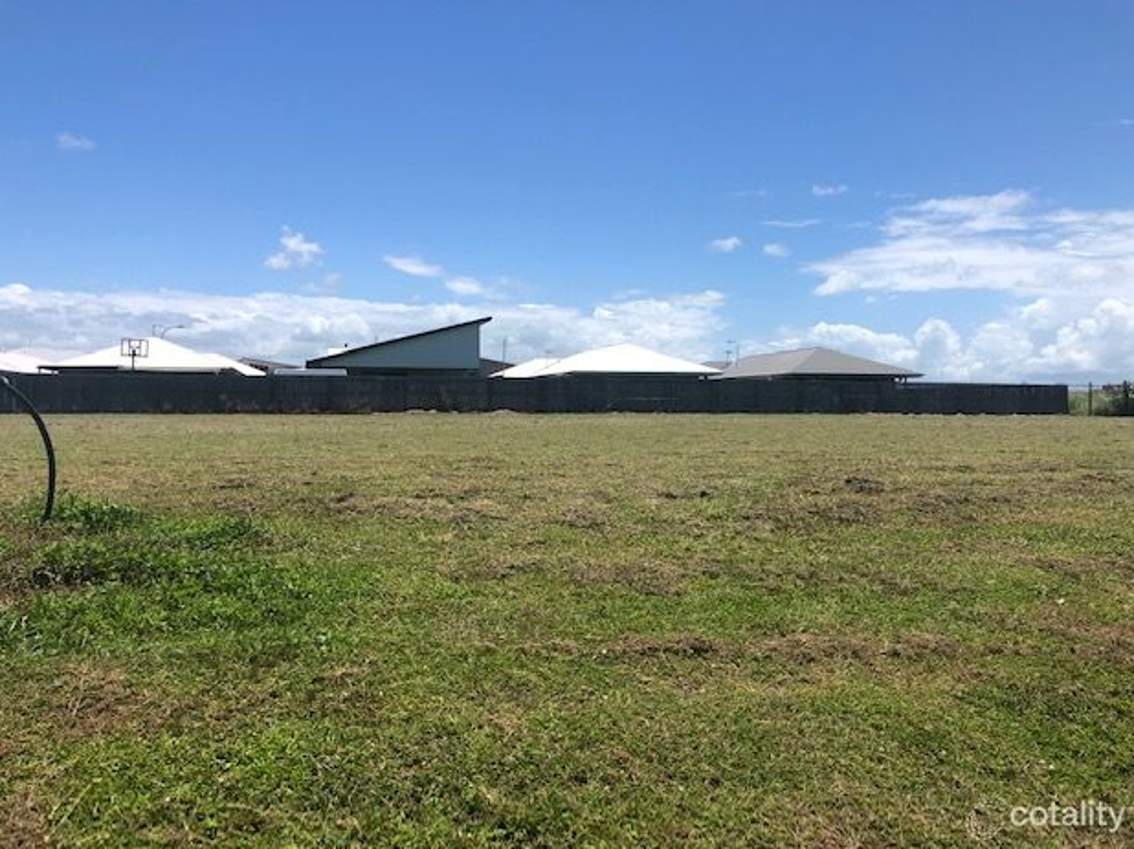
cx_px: 578
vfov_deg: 48.2
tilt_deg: -0.7
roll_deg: -0.2
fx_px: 950
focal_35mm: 29
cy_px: 427
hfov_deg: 61.7
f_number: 1.8
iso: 25
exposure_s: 1/3003
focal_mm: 4
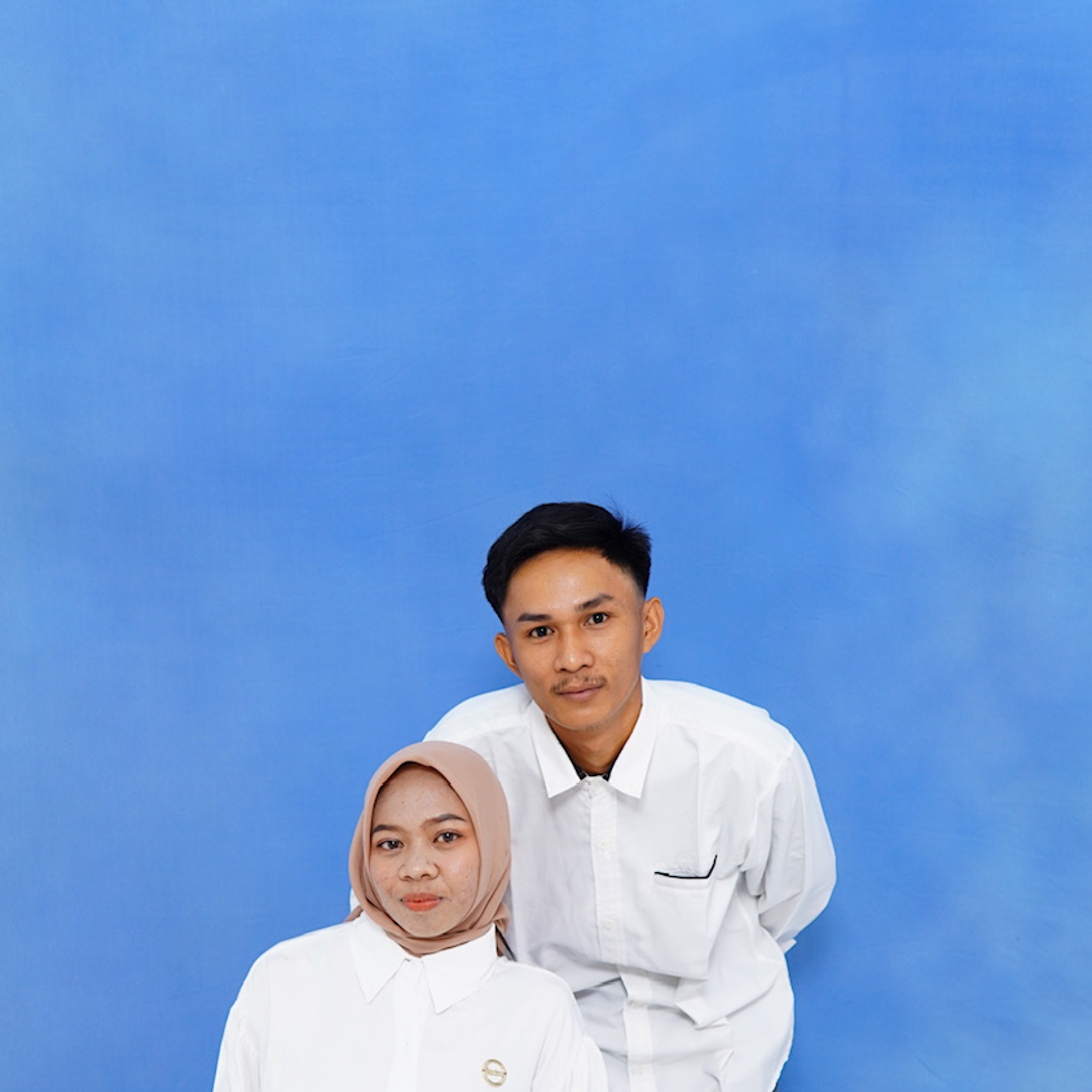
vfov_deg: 29.3
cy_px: 767
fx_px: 2070
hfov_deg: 29.6
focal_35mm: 58
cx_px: 545
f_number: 3.5
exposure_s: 1/125
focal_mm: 30
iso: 250
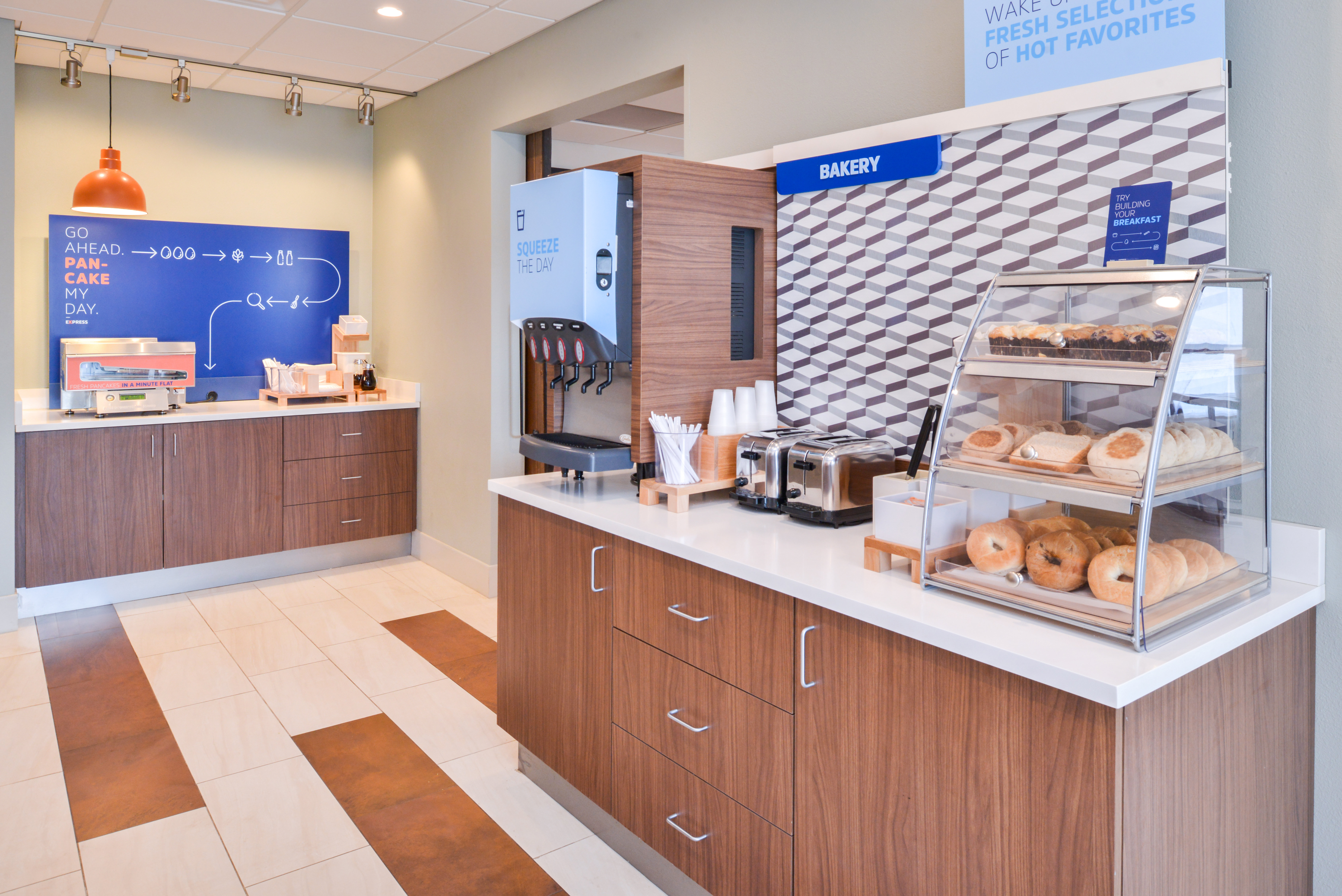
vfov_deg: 53.2
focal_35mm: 24
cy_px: 448
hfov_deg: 73.7
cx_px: 671
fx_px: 895
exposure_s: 1/15
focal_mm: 24
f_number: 11
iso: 640
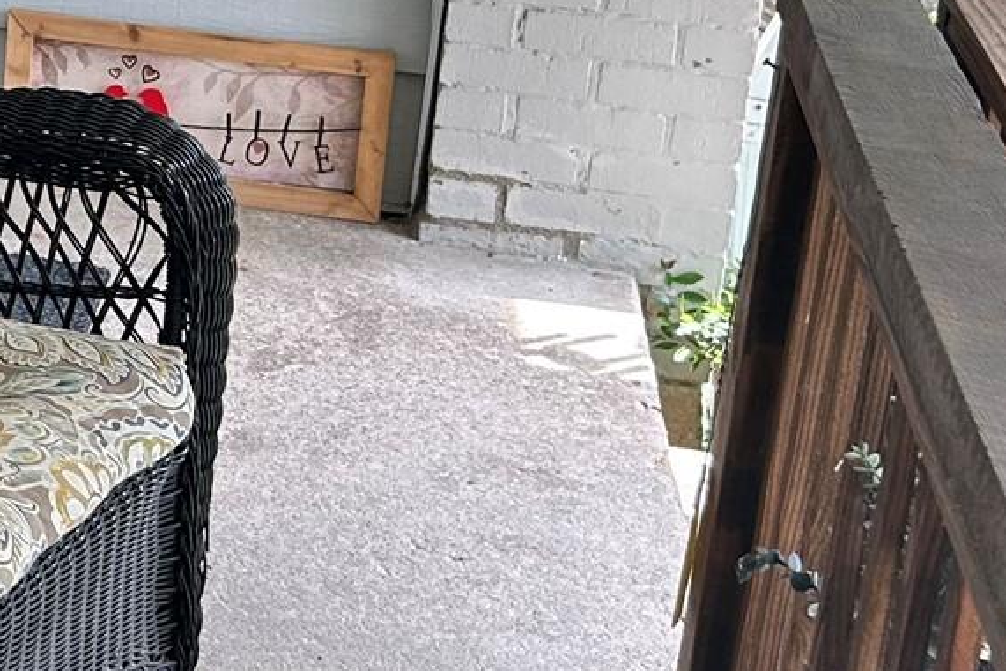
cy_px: -125
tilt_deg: -13.3
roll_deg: -1.1
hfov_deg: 19.0
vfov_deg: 13.7
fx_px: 2711
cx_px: -405
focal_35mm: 97
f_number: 1.5
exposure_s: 1/219
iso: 40
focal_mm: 5.7
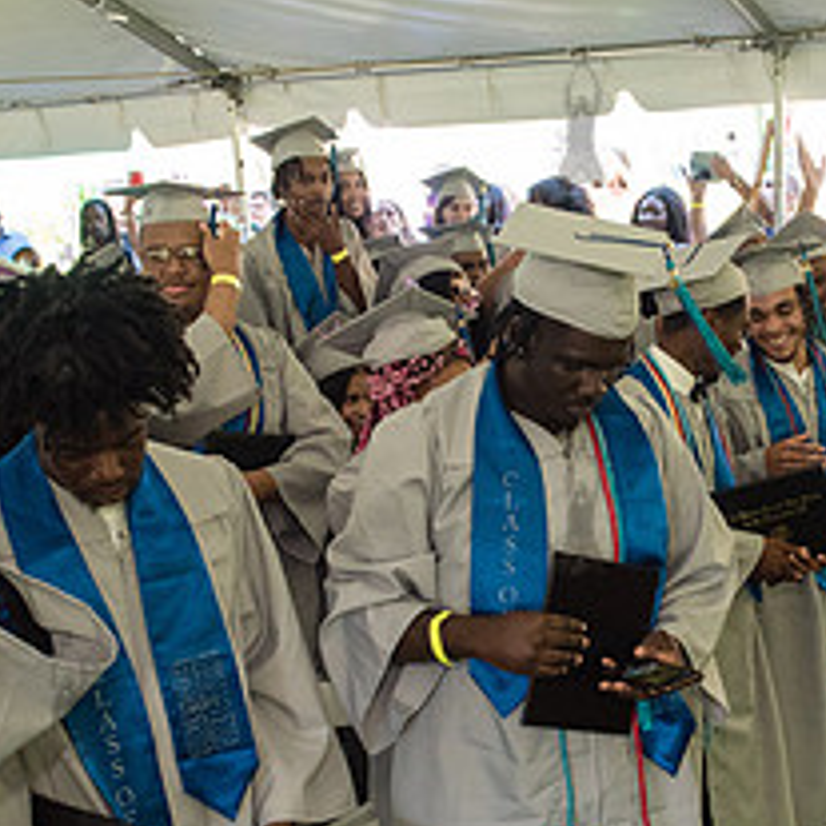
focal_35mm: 62
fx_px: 1674
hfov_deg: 27.5
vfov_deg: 27.6
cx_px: 579
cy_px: 505
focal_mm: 26
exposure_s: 1/800
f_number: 4
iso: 2500
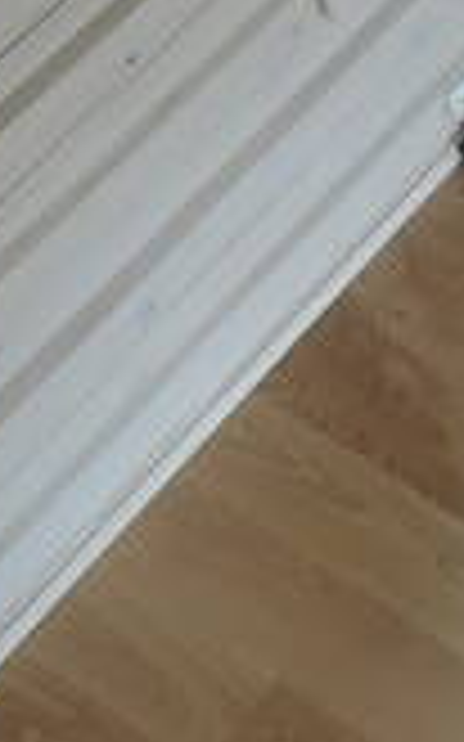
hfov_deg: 9.7
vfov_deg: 15.8
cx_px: 1014
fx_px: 2491
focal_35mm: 123
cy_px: -319
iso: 110
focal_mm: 5.1
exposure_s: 1/30
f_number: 2.8
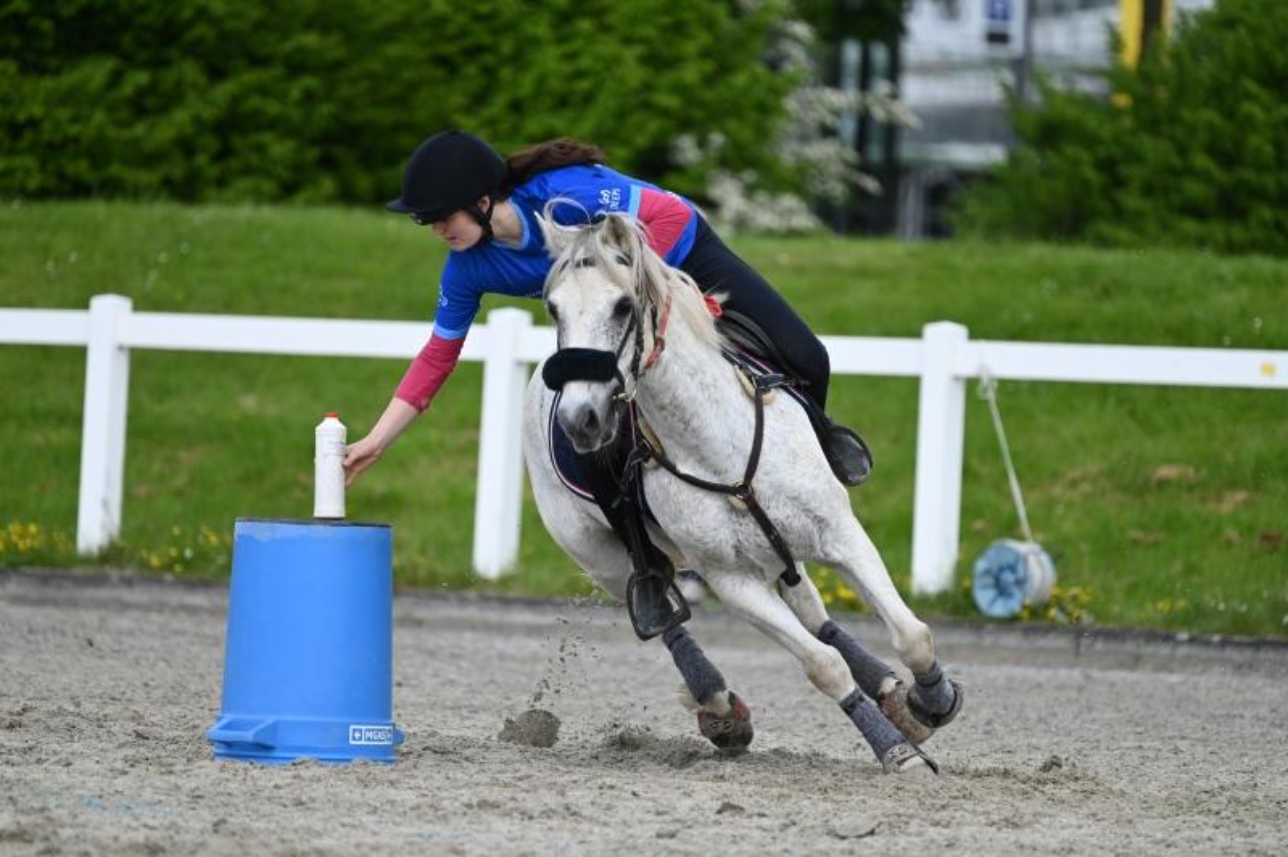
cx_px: 644
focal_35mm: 340
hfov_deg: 6.1
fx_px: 12154
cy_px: 428
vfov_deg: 4.0
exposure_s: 1/1250
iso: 500
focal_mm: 340
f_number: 5.3
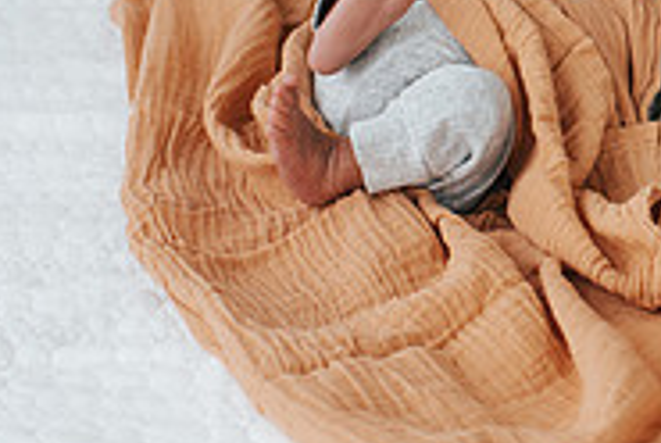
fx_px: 2280
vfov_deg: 11.0
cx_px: 786
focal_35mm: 124
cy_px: 20
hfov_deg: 15.9
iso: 200
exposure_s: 1/250
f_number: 3.2
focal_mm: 35
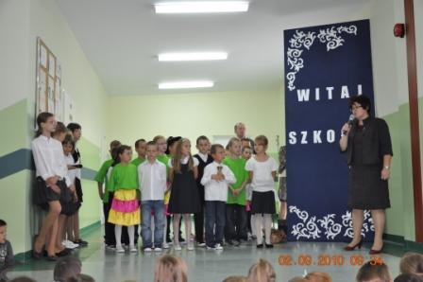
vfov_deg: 29.8
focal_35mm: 45
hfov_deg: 43.6
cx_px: 212
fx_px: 528
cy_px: 141
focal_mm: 30
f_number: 4.2
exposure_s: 1/100
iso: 800
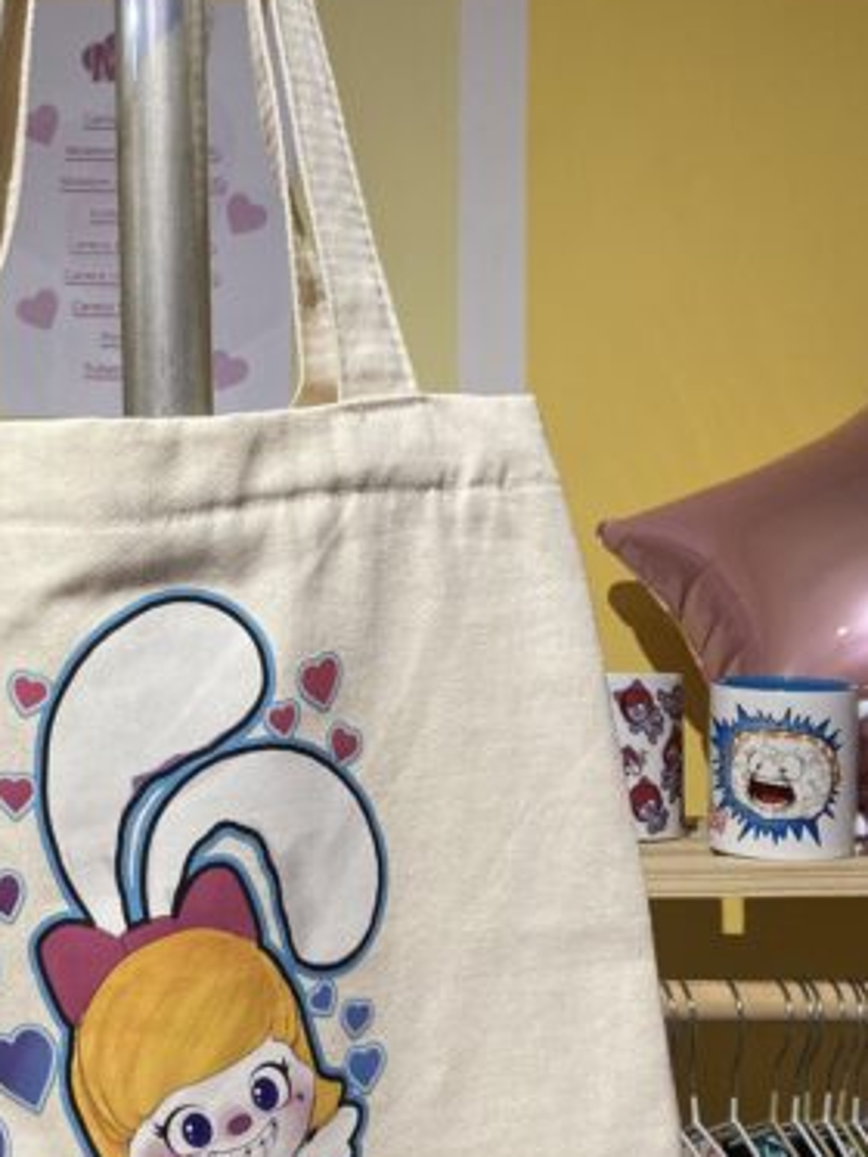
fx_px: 2005
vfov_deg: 32.2
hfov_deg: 24.1
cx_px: 177
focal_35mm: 60
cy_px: 602
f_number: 1.8
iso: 80
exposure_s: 1/79
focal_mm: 3.99
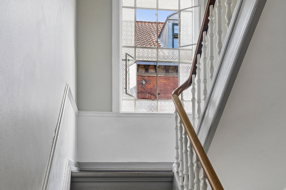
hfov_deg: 51.3
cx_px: 143
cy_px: 95
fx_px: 298
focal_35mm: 38
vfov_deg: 35.5
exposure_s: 1/6
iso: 200
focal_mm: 25
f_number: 8
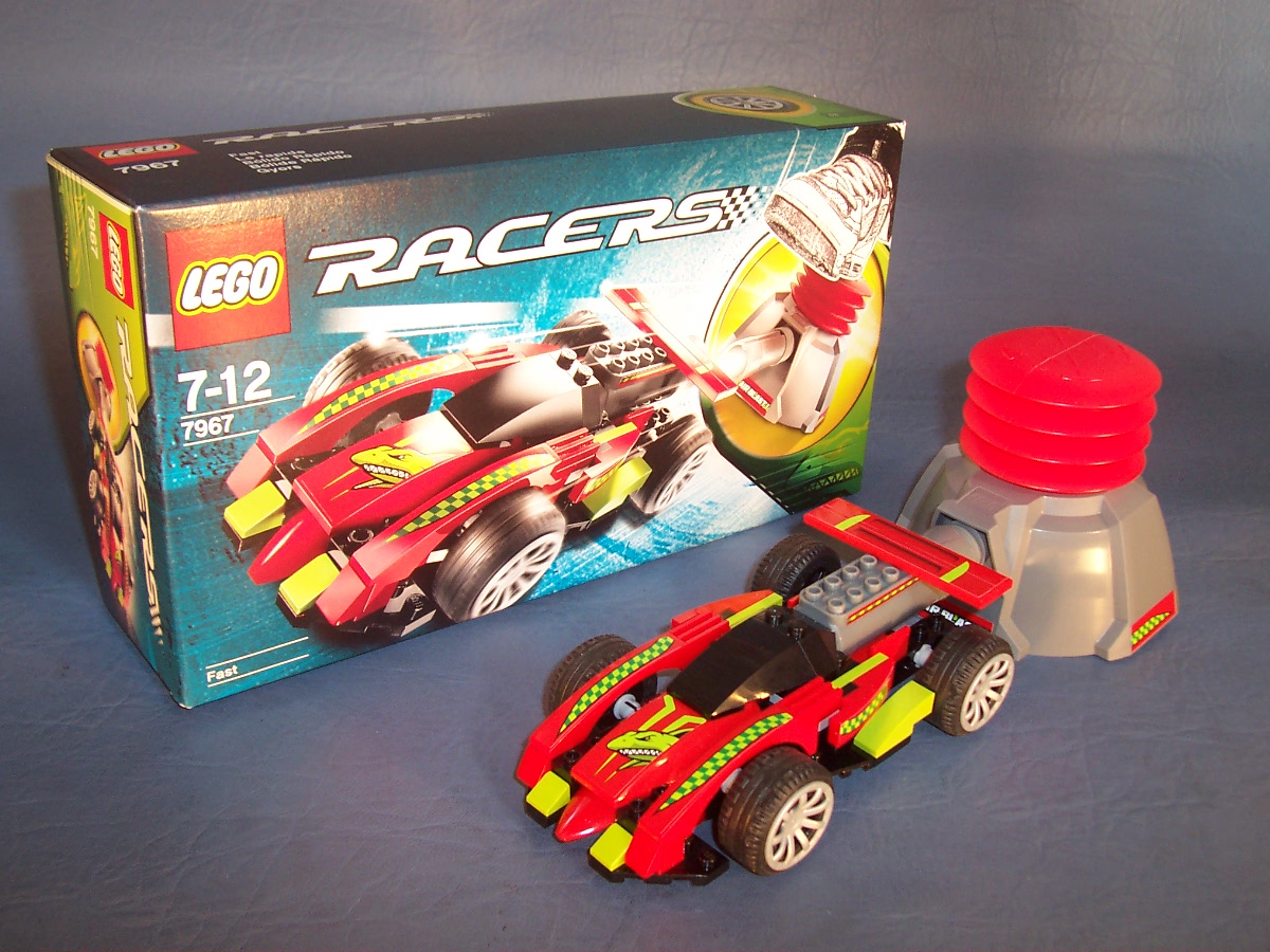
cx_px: 635
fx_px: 1357
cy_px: 476
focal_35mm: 37
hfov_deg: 50.1
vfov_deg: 38.7
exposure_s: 1/125
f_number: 2.8
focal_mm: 5.6
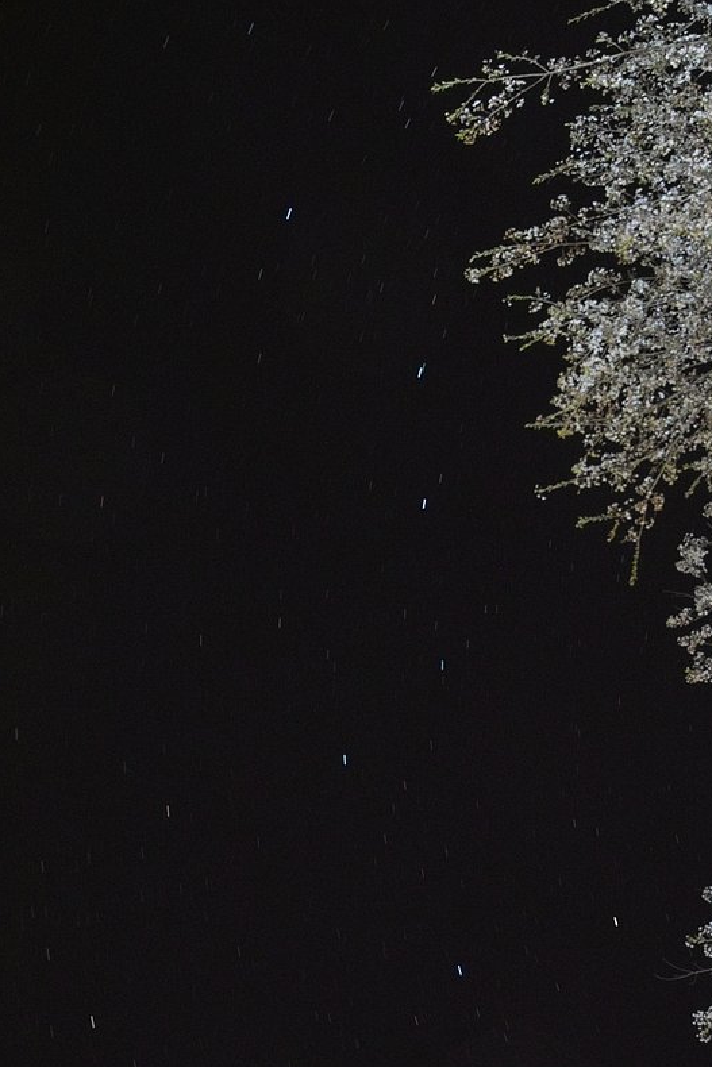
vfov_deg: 35.0
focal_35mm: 57
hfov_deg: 23.7
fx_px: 1690
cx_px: 457
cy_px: 604
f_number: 5.6
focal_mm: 26
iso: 200
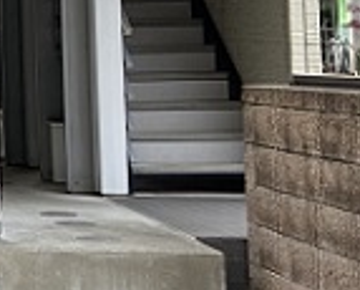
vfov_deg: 12.6
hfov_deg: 14.0
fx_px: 1292
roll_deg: +0.7
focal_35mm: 121
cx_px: -305
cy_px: -6
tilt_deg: +2.4
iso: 32
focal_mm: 4.25
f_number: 1.8
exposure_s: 1/390
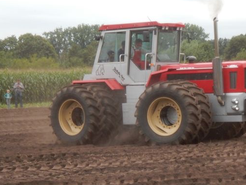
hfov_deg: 14.8
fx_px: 945
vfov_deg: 11.2
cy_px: 93
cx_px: 154
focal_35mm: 133
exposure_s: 1/250
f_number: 5
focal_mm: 14.9
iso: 250
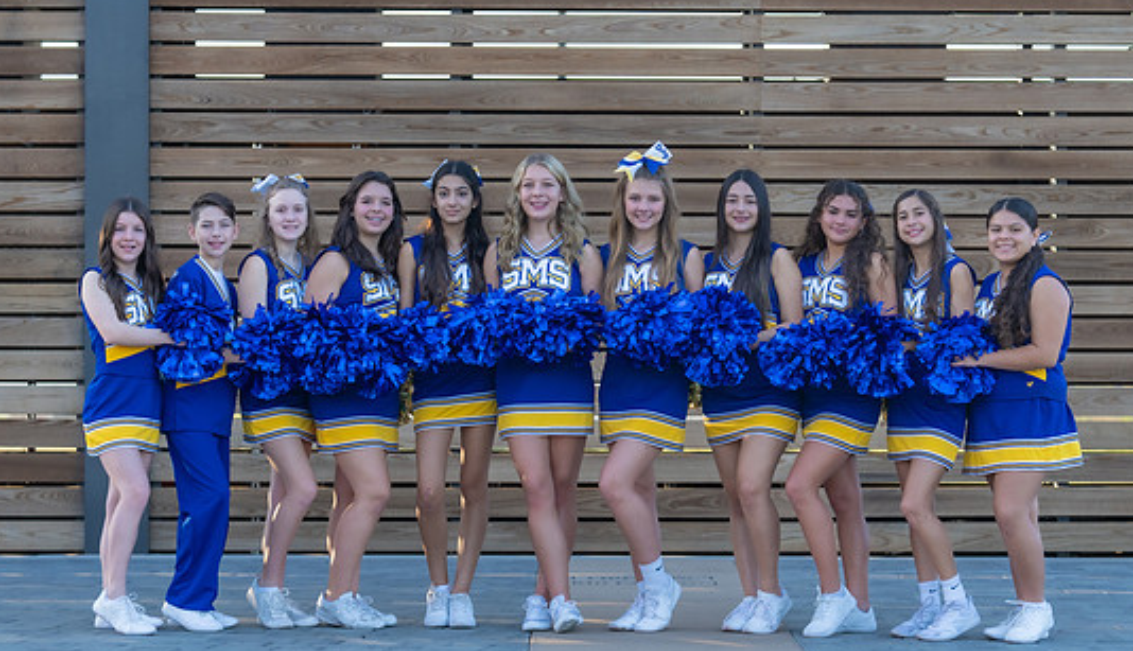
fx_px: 3534
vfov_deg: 10.5
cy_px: 322
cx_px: 580
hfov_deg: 18.2
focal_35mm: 117
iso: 250
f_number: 4
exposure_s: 1/320
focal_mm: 83
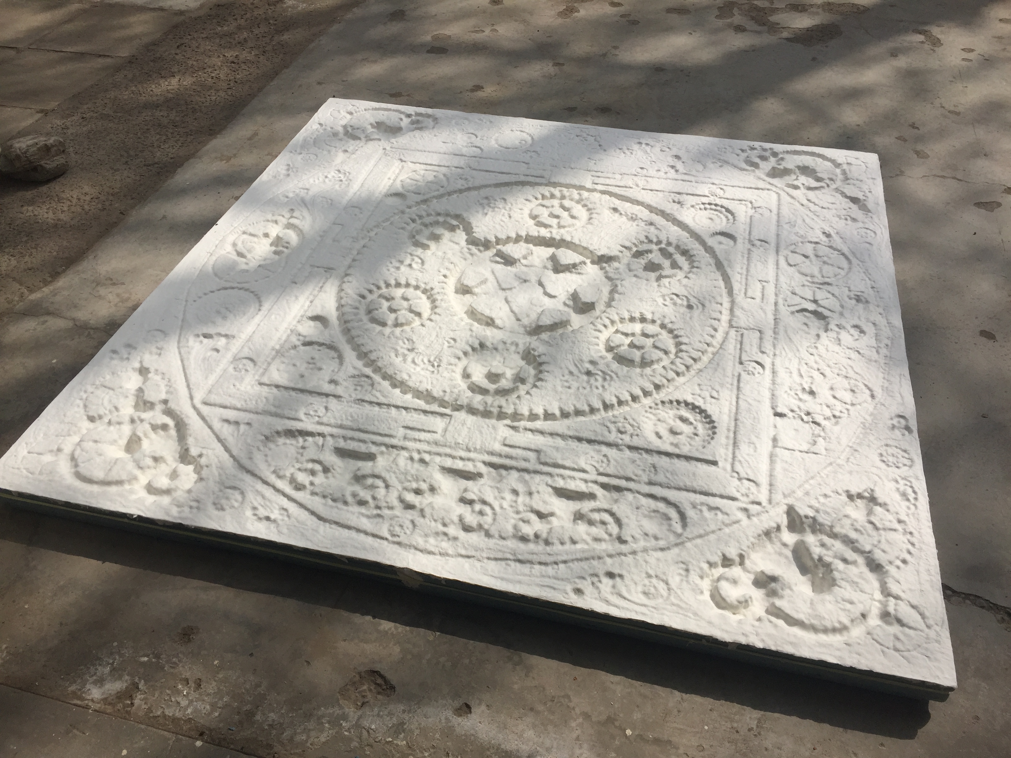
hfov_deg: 61.7
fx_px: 847
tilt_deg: -44.9
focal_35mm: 29
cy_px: 379
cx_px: 506
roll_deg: +1.2
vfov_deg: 48.2
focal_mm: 4.15
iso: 32
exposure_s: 1/3968
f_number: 2.2
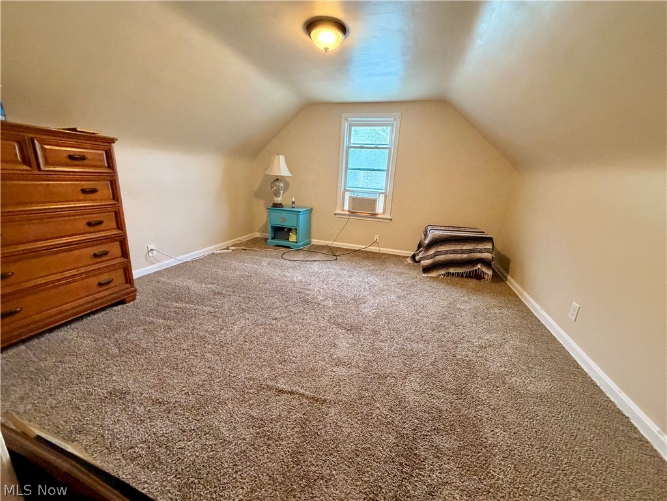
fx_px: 270
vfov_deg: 85.7
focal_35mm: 14
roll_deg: -3.1
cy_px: 250
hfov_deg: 102.1
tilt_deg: -14.7
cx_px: 334
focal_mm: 2.22
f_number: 2.2
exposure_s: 1/60
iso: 500
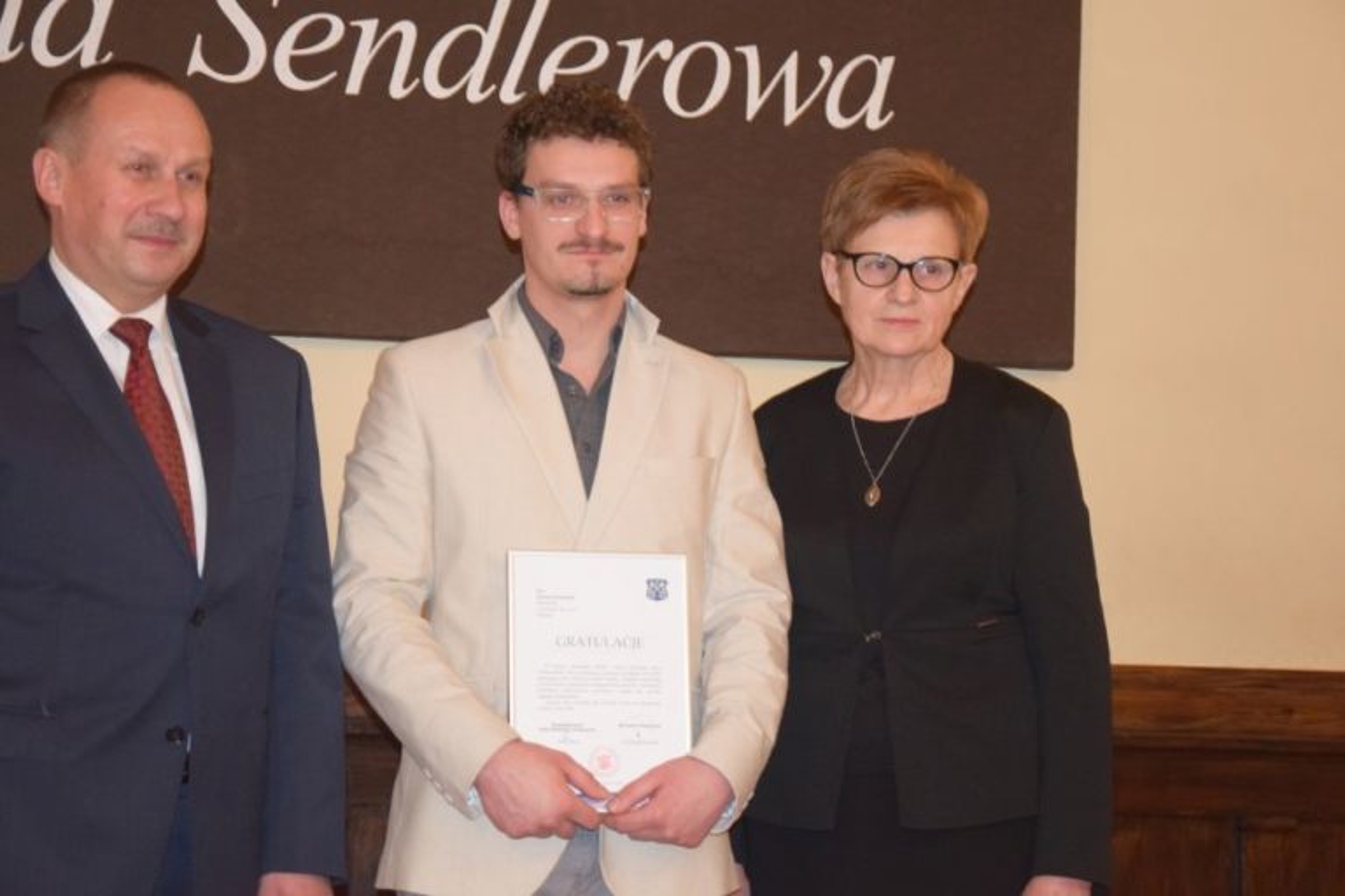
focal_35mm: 87
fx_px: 3250
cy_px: 448
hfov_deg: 23.4
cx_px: 672
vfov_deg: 15.7
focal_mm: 58
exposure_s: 1/60
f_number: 5
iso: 2500
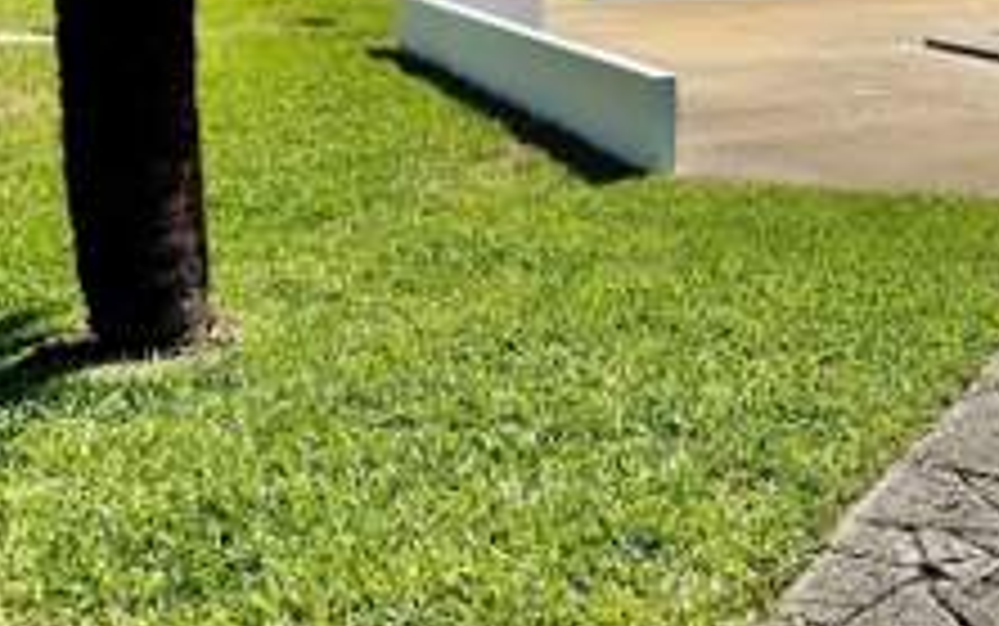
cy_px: 18
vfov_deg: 22.8
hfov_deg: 34.9
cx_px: 891
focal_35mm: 55
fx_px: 1498
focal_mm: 6.76
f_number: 1.78
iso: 80
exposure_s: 1/5714
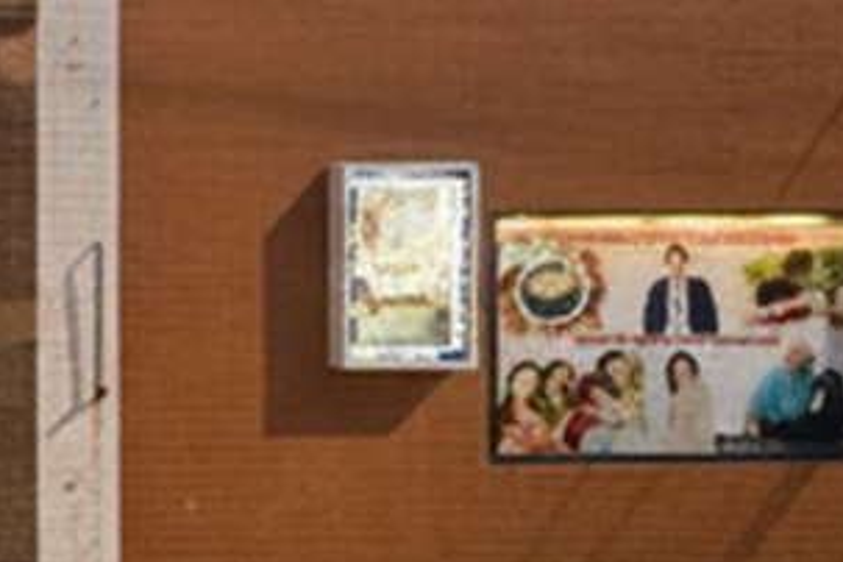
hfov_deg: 18.2
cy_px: -548
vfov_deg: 14.3
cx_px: -792
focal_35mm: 80
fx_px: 1873
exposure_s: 1/160
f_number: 10
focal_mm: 15
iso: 80
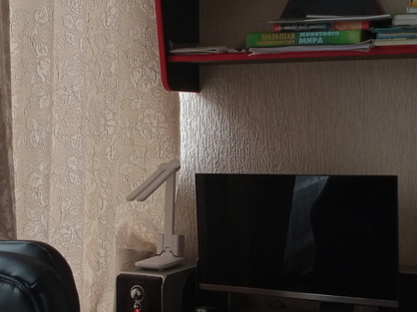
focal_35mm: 67
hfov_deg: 29.0
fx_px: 807
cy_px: 197
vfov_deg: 21.9
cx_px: 205
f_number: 1.8
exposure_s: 1/33.3
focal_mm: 4.05
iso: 128
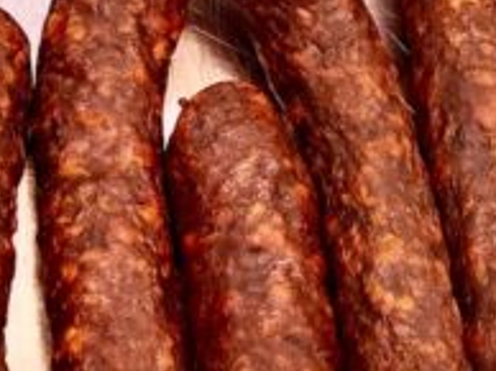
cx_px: -171
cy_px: 174
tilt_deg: -76.3
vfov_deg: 11.6
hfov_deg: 14.8
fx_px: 1817
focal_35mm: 127
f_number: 1.78
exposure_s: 1/100
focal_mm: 6.76
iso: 200
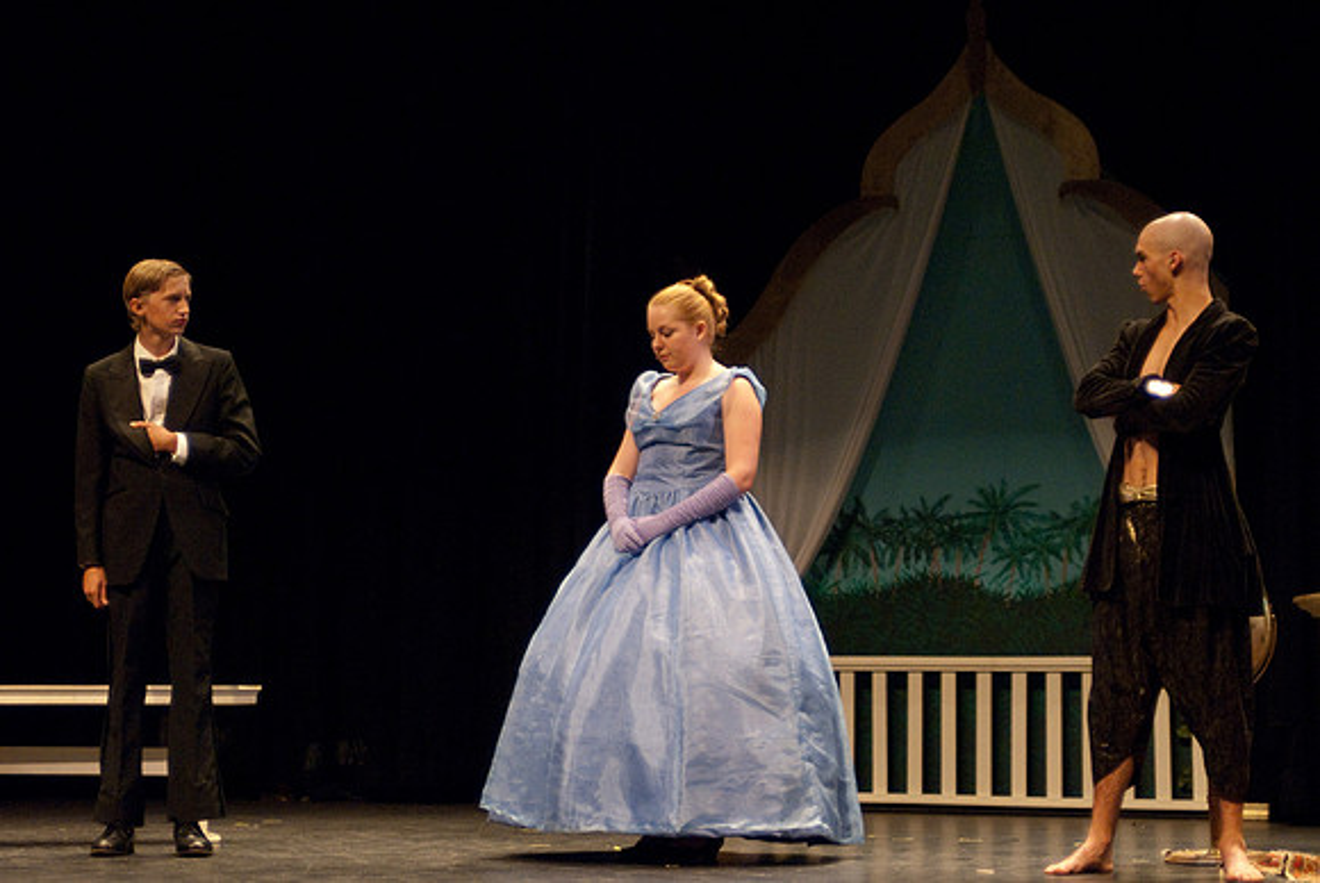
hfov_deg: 27.0
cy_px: 442
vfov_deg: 18.2
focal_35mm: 75
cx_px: 660
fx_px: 2753
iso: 1250
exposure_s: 1/160
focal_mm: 50
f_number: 2.8
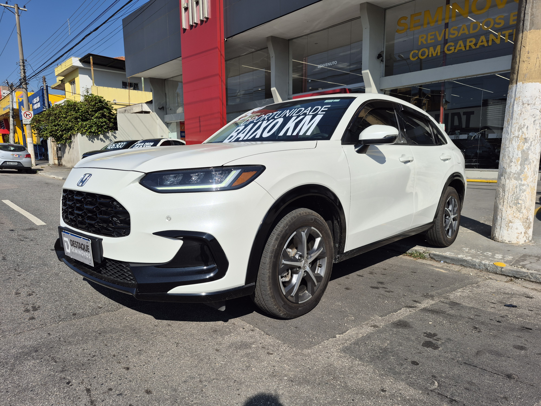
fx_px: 359
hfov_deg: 73.9
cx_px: 270
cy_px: 203
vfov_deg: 58.9
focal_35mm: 23
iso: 25
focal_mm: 5.4
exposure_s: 1/3248
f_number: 1.8
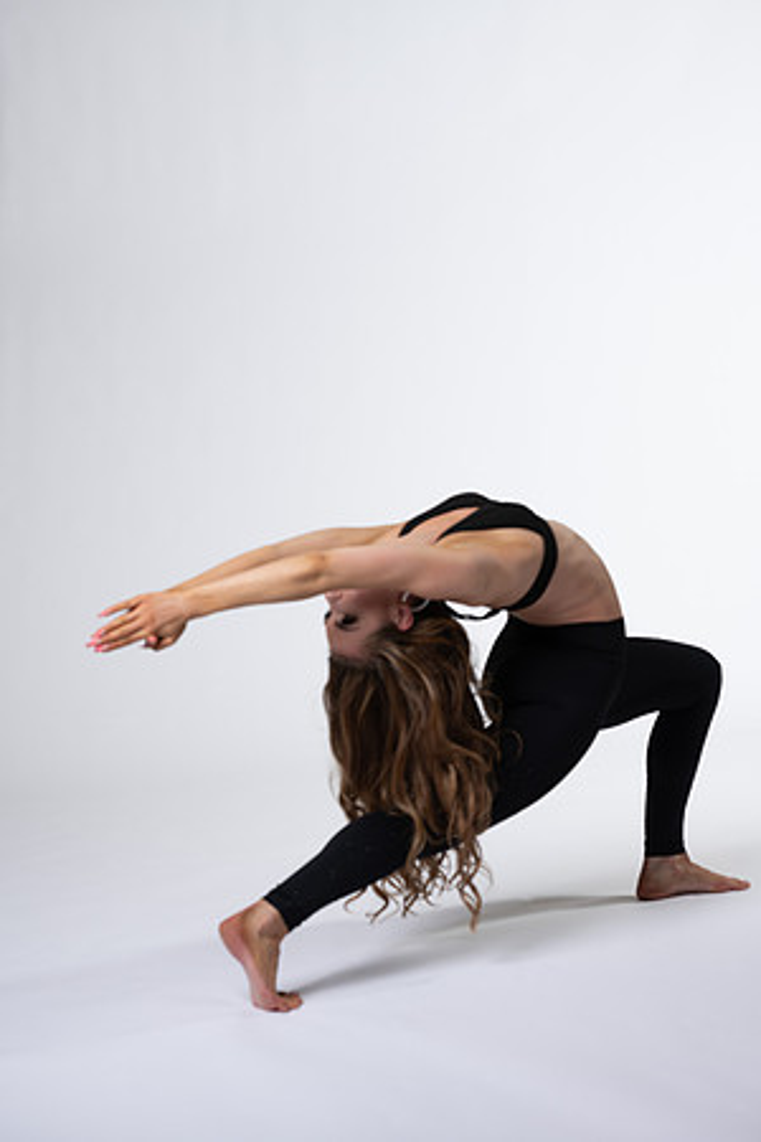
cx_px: 380
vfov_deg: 23.9
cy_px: 571
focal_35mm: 85
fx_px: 2695
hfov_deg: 16.1
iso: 200
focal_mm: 85
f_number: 4
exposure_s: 1/160
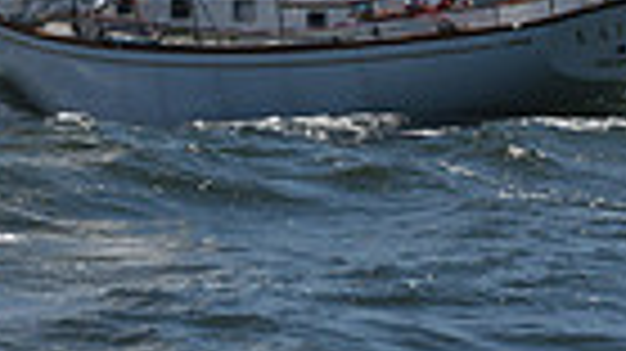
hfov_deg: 7.0
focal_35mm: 306
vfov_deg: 3.8
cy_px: -873
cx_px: -25
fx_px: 5076
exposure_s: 1/1250
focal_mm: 70
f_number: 10
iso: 250
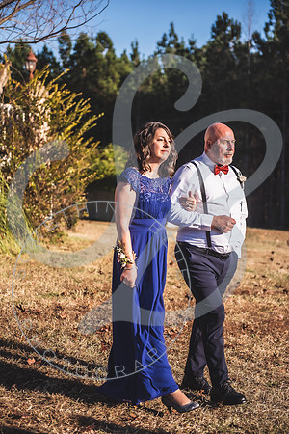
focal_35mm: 70
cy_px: 217
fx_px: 843
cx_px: 144
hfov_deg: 19.5
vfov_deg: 28.8
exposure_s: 1/4000
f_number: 2.8
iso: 100
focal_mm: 70
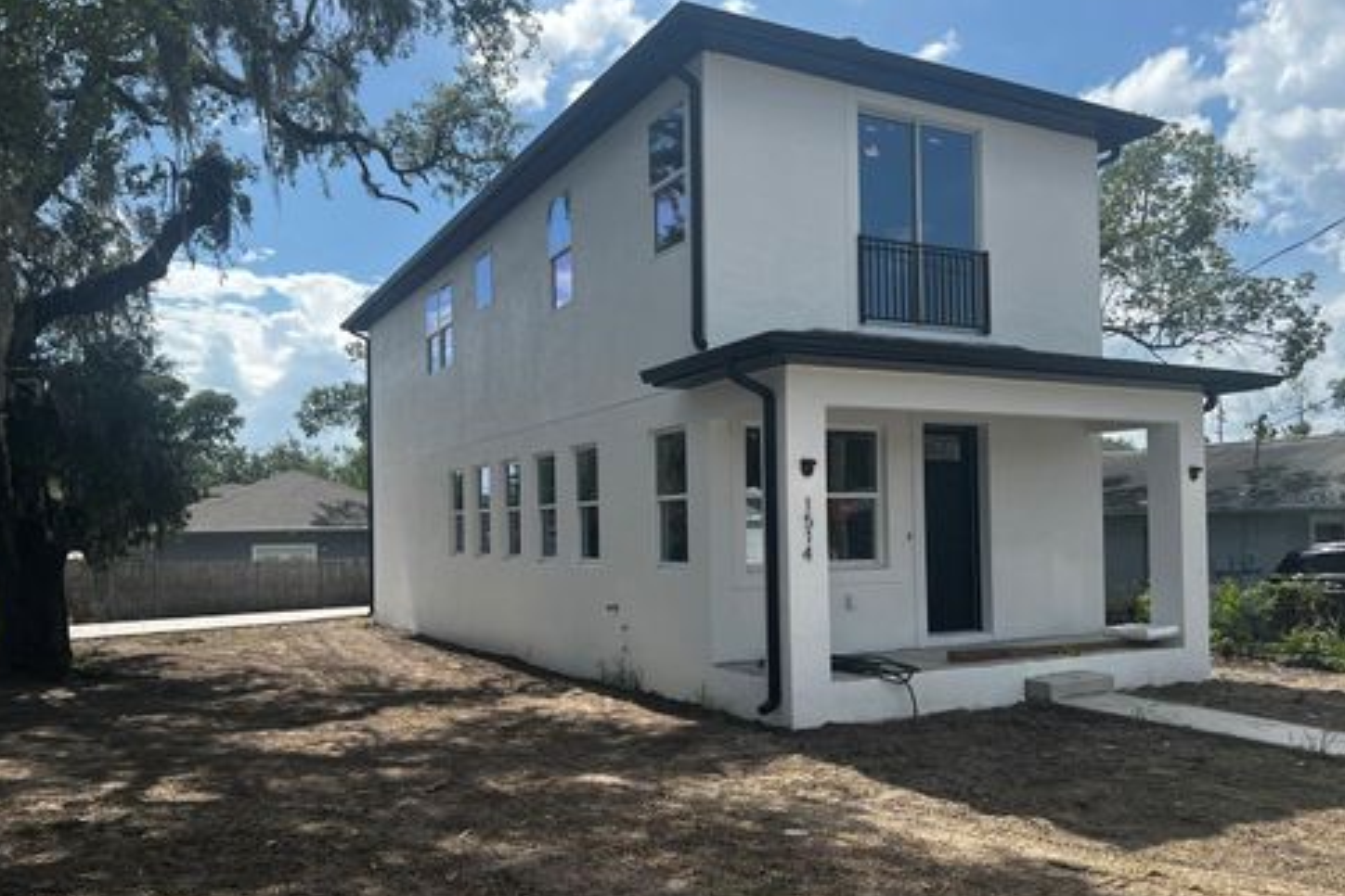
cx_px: 663
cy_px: 497
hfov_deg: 65.5
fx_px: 1046
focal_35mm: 28
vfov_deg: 46.3
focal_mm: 5.7
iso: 50
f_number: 1.5
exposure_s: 1/3704
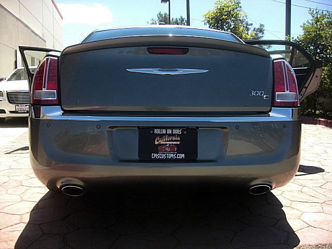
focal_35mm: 36
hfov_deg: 51.4
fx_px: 345
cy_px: 124
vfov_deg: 39.7
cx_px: 166
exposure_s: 1/400
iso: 50
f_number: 2.8
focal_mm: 6.3
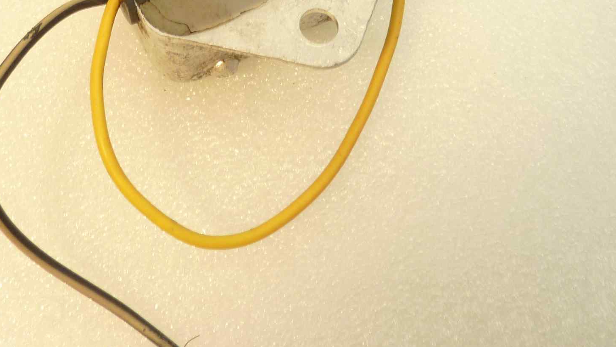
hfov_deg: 42.1
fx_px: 784
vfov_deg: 23.4
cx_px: 185
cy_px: -36
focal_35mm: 48
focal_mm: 4.1
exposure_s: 1/30
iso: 80
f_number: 3.3
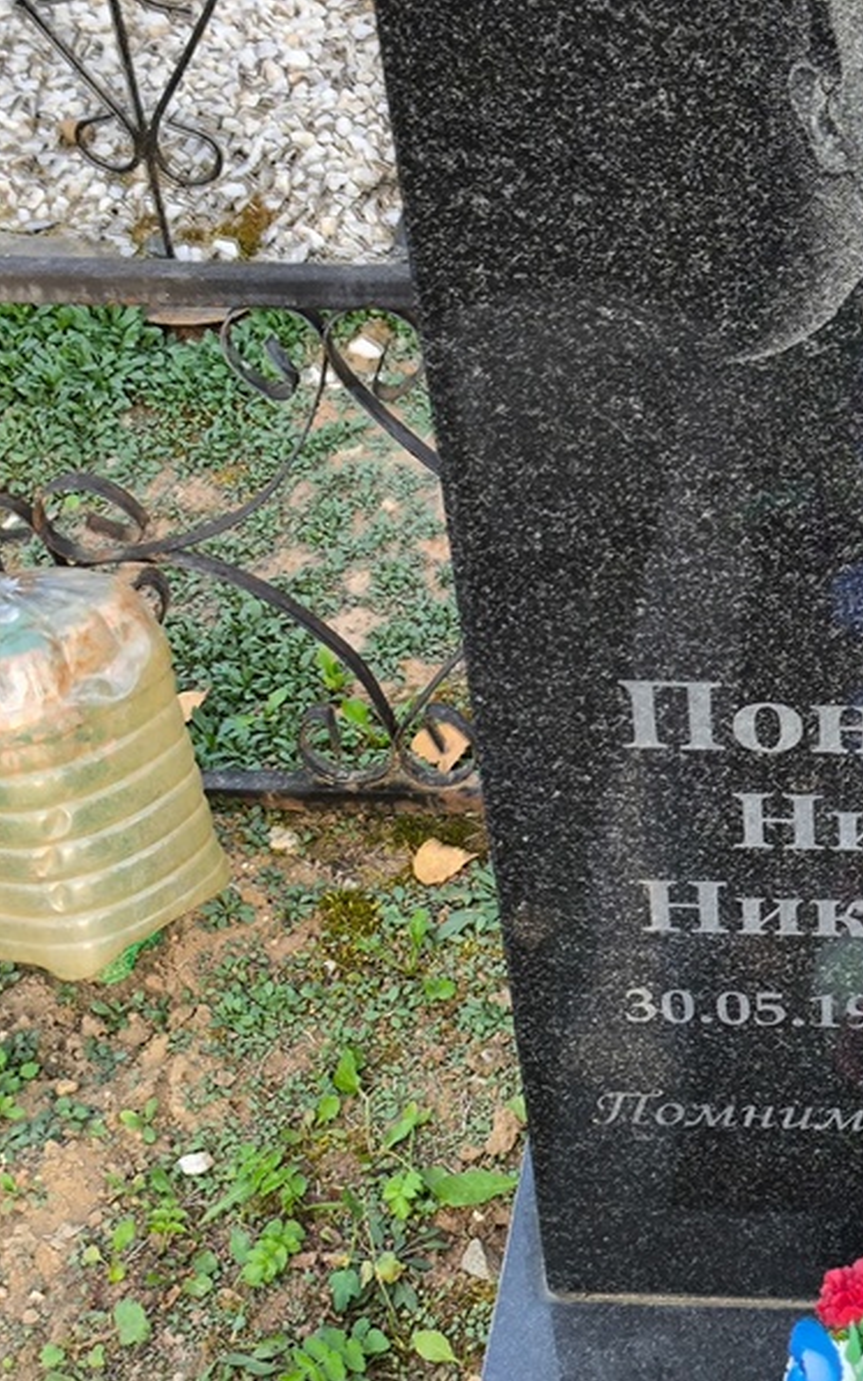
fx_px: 2672
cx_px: 860
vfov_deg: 29.0
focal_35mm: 71
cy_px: 692
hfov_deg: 17.9
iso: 64
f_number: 1.7
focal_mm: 4.71
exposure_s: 1/100
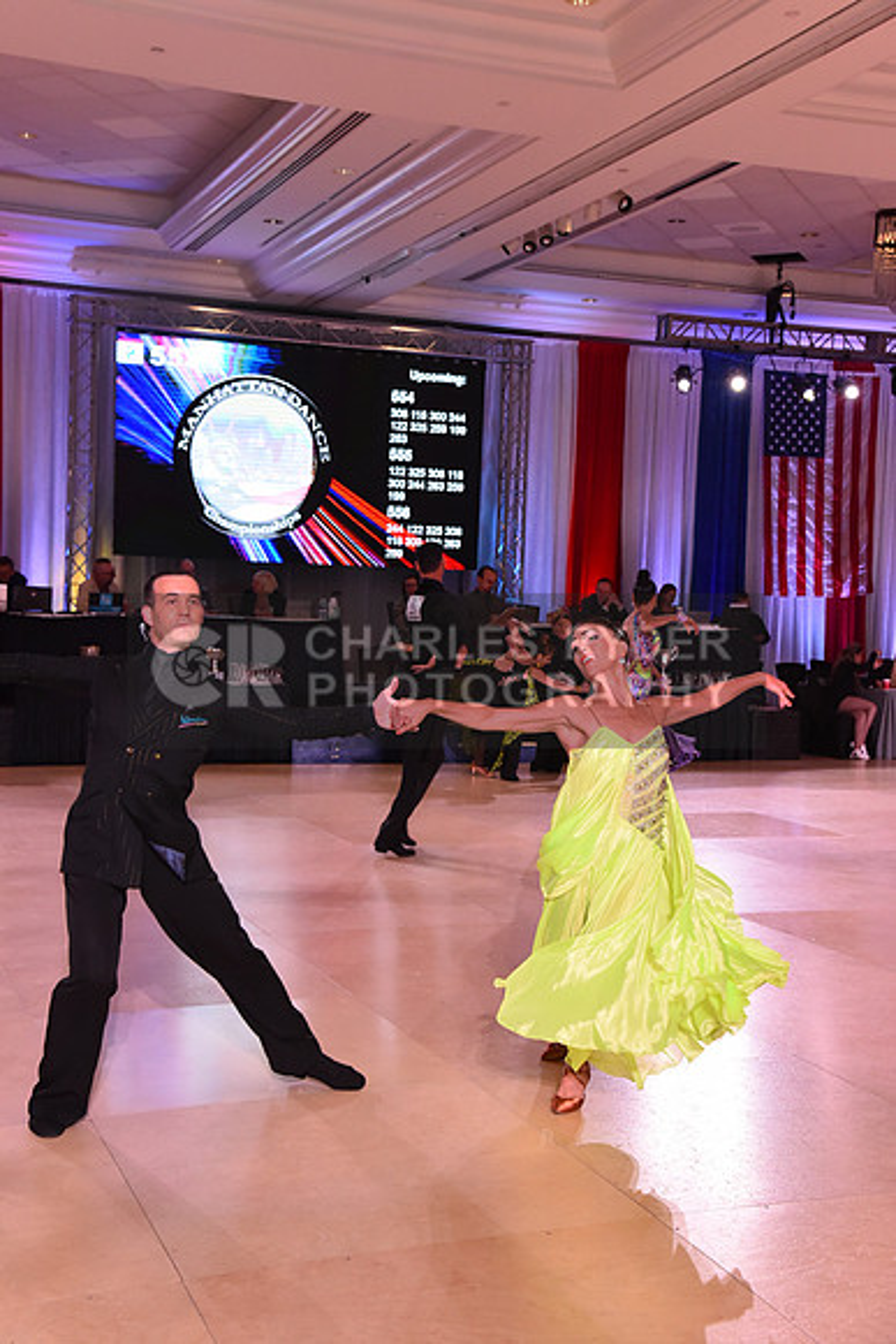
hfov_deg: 29.3
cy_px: 672
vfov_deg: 42.7
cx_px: 448
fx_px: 1716
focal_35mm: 46
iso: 2500
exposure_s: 1/320
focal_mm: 46
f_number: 6.3
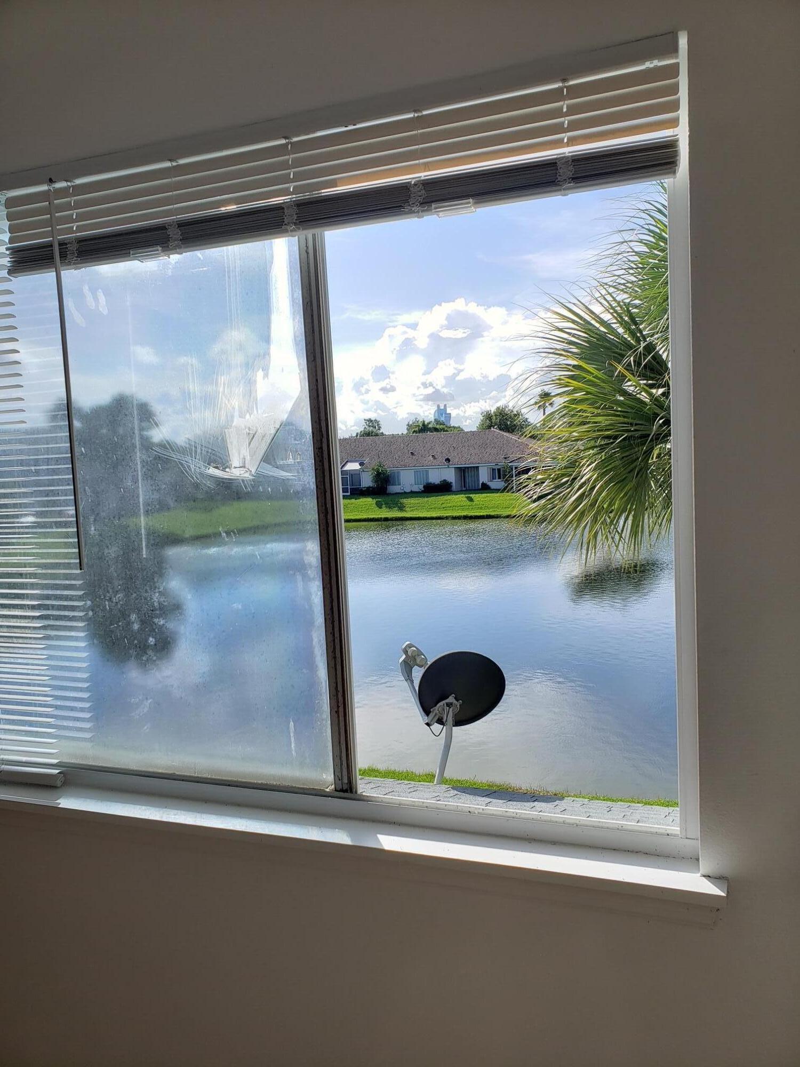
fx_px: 801
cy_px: 534
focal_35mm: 26
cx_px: 400
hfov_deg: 53.1
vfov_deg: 67.3
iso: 50
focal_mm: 4.3
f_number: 2.4
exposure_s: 1/450
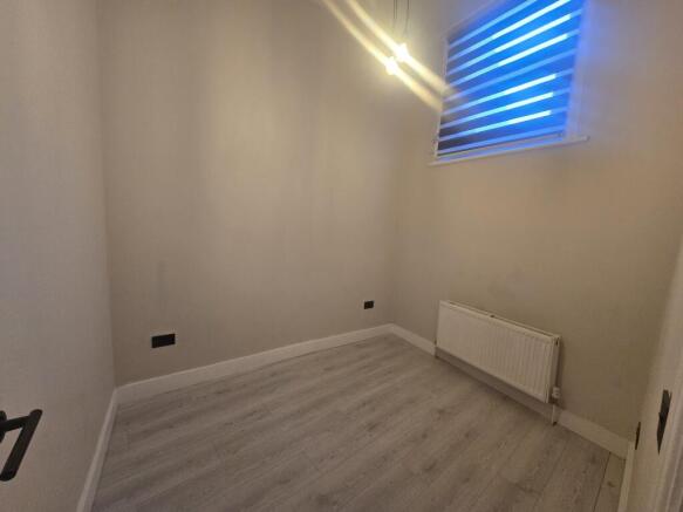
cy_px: 256
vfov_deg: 89.9
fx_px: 256
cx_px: 342
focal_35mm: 13
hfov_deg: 106.2
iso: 250
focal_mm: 2.2
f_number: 2.2
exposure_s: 1/60
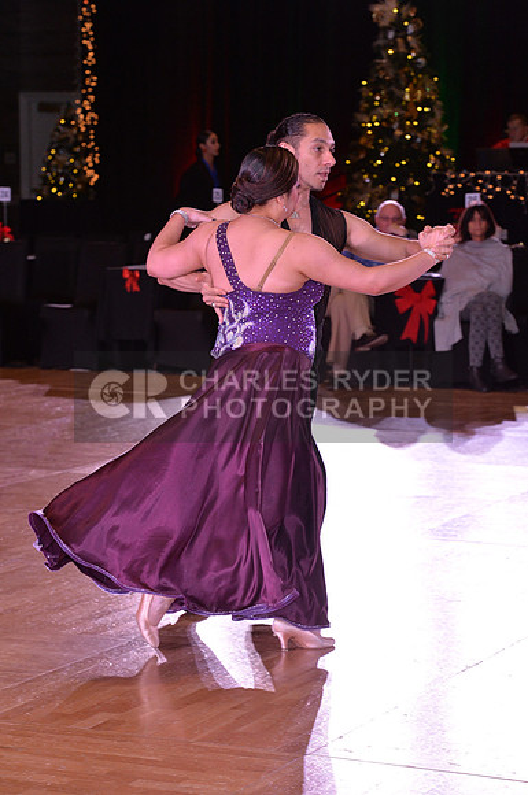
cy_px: 398
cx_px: 264
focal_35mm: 116
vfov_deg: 17.7
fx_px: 2559
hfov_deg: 11.8
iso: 2000
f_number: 7.1
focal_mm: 116
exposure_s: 1/250
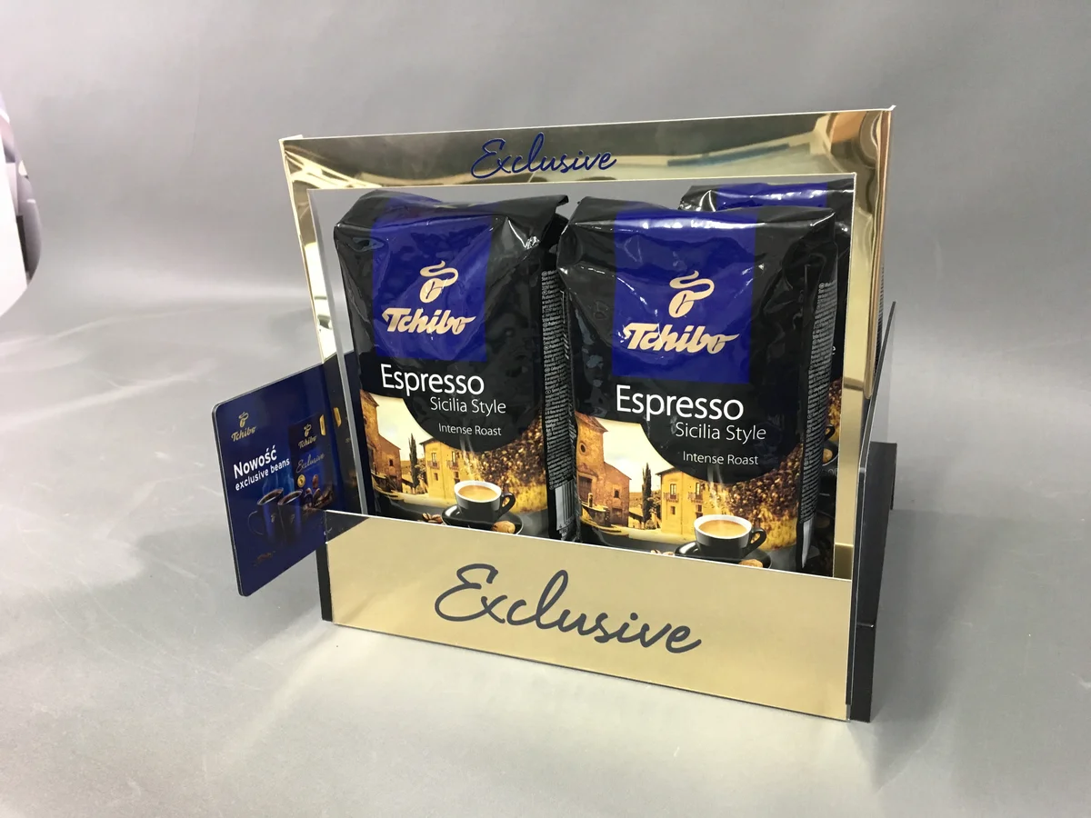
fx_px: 914
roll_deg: -1.1
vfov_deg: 48.2
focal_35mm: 29
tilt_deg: -16.2
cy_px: 409
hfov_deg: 61.7
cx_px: 546
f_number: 2.2
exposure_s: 1/33
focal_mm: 4.15
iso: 160
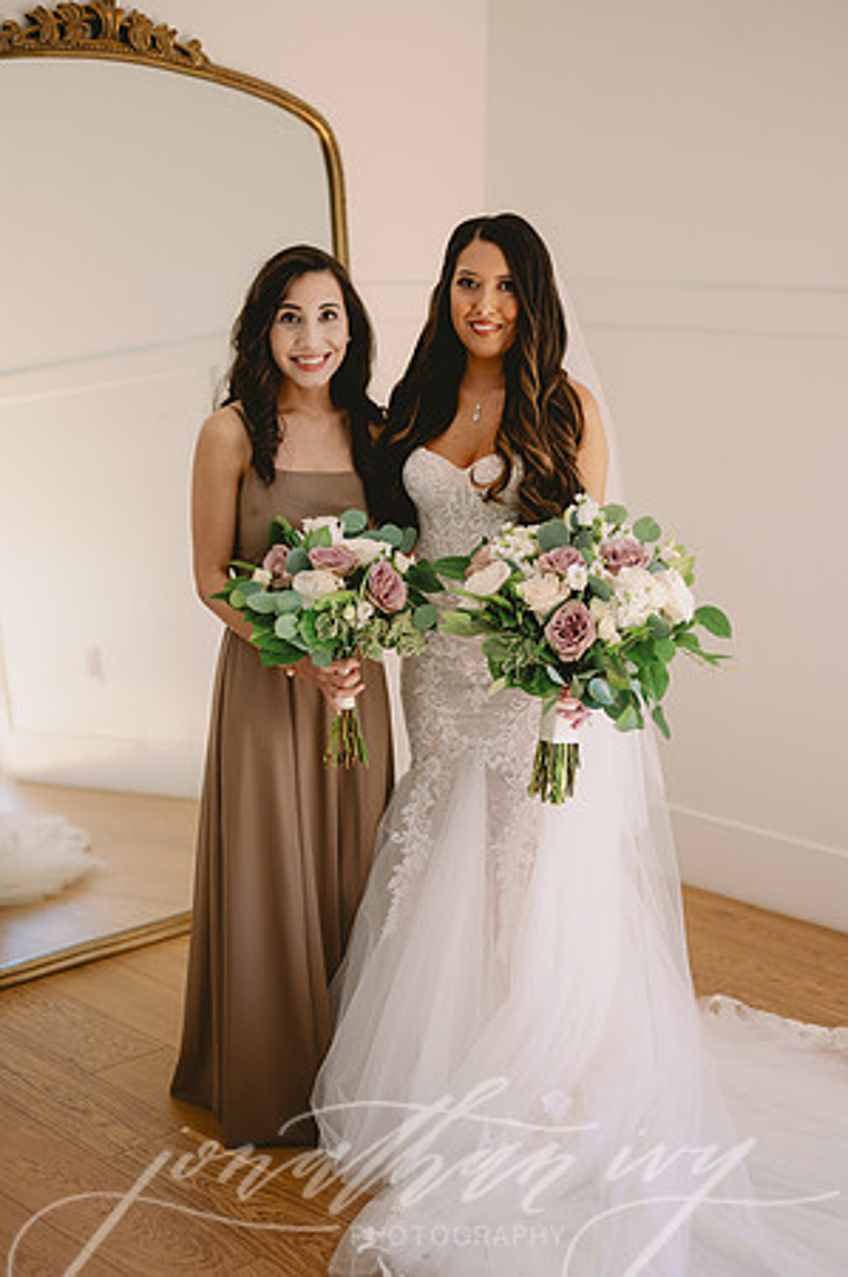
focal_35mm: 50
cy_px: 638
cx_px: 424
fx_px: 1771
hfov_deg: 26.9
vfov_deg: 39.6
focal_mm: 50
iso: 320
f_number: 2
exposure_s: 1/320
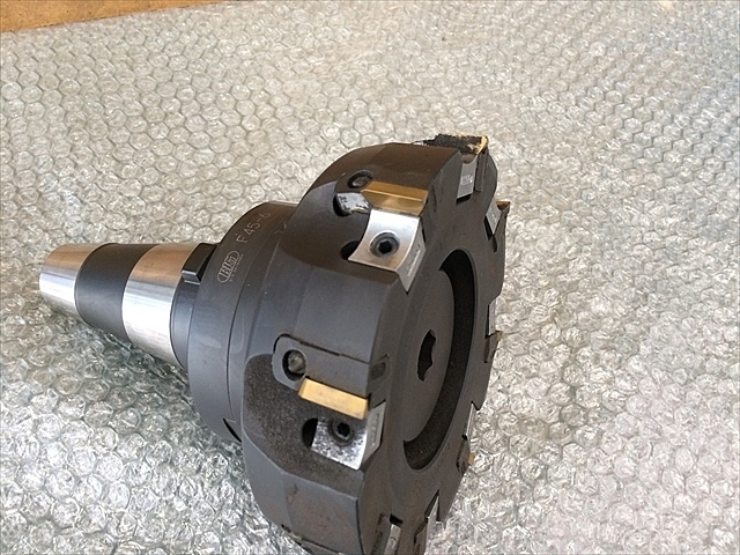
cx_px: 370
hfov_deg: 61.7
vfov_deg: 48.2
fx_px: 620
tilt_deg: -60.8
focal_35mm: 29
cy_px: 278
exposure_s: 1/30
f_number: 2.2
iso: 100
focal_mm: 4.15
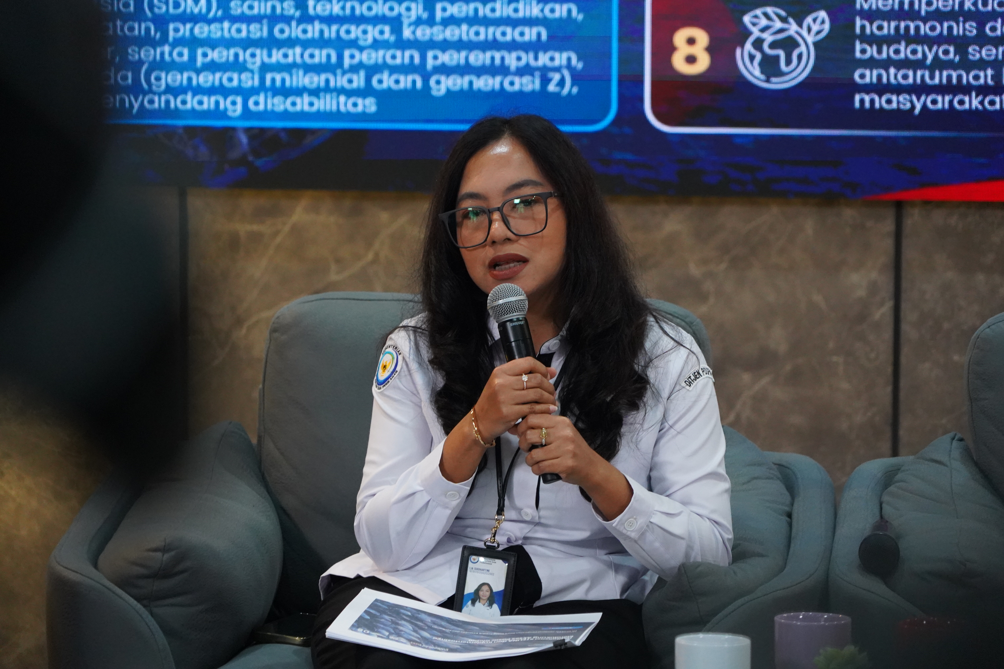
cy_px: 334
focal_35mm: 187
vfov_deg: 7.3
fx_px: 5215
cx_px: 502
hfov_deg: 11.0
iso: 8000
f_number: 6.3
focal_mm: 187
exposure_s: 1/160
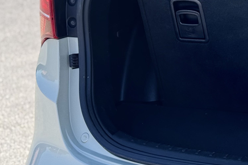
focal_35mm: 134
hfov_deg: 14.6
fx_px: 923
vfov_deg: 10.2
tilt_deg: -10.1
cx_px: 328
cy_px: 6
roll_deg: +2.3
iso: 64
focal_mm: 6.76
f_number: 1.78
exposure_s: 1/470
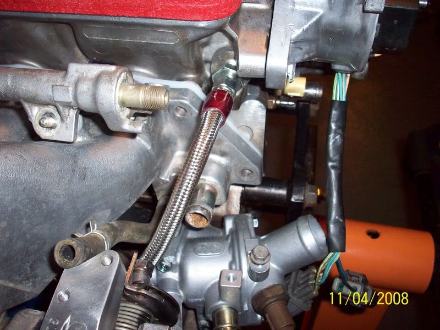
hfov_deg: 50.1
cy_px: 165
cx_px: 220
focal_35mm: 37
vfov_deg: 38.7
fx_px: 470
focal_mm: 6.2
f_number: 2.8
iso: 160
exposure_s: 1/64
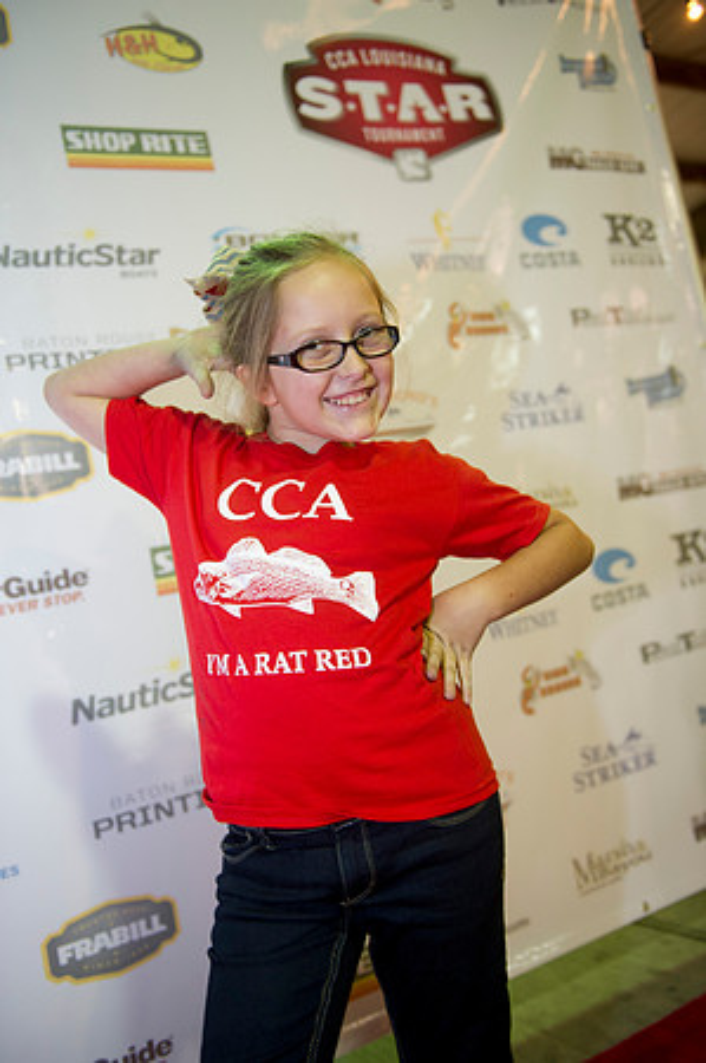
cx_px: 353
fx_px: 943
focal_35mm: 32
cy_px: 532
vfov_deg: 58.8
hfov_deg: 41.0
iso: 1250
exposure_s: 1/60
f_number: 2.8
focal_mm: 32
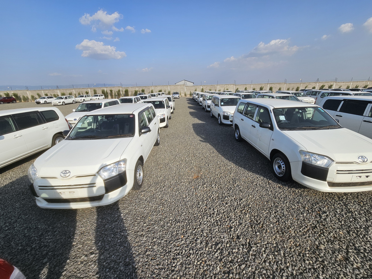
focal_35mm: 13
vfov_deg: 89.9
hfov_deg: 106.2
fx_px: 140
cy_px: 140
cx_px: 186
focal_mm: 2.2
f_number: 2.2
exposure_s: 1/2222
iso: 50
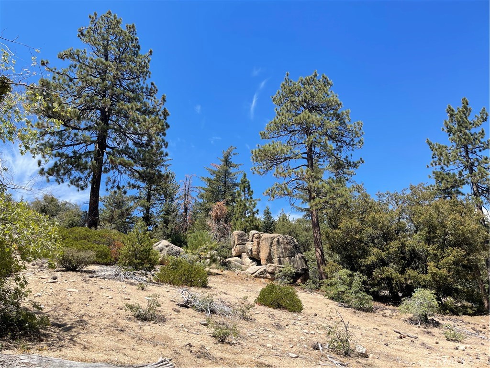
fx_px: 354
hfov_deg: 69.4
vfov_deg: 54.9
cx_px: 245
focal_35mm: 25
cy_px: 184
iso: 32
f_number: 1.6
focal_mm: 5.1
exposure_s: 1/2545
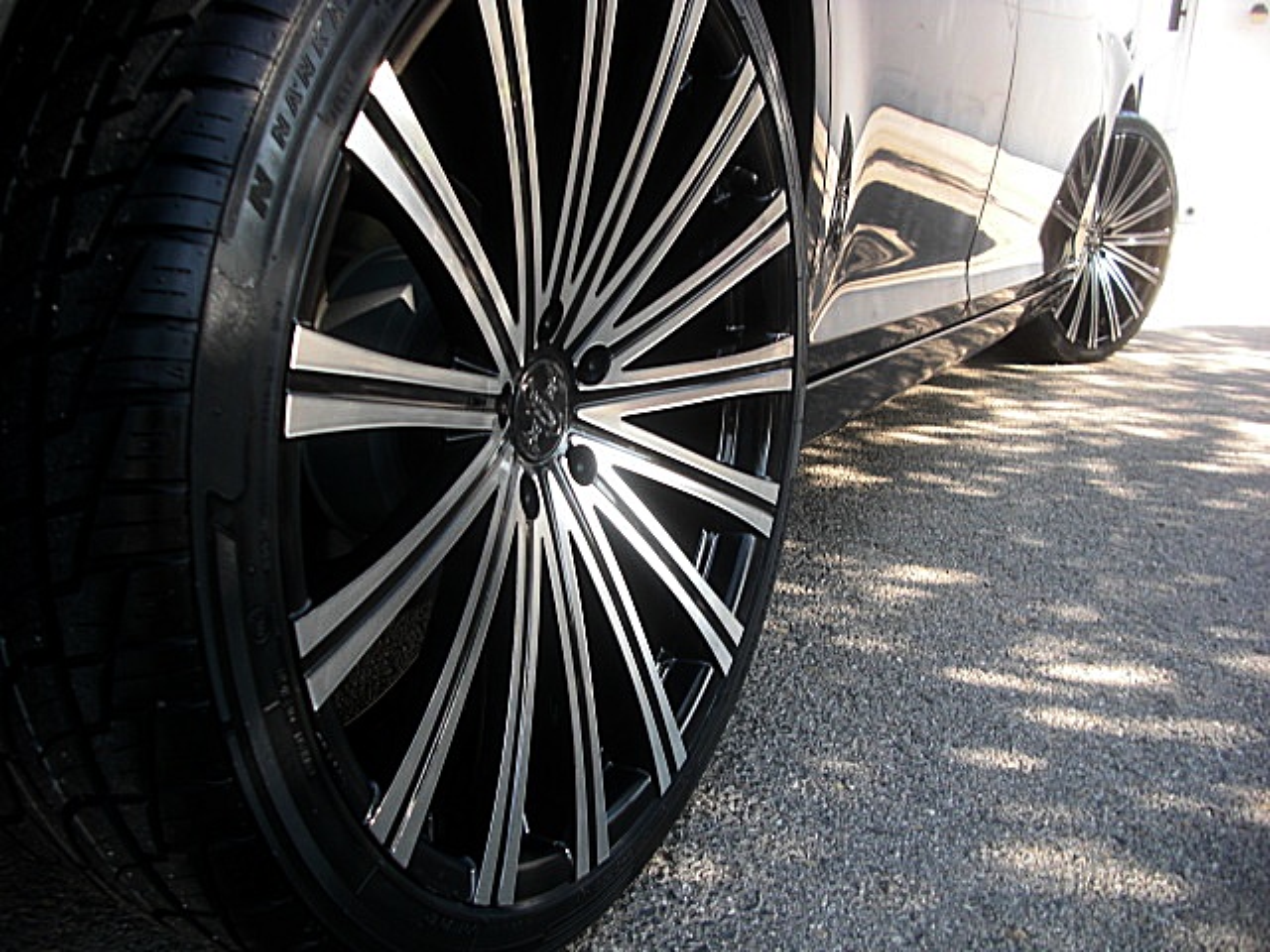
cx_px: 635
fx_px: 1321
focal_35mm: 36
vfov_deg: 39.7
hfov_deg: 51.4
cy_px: 476
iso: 50
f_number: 2.8
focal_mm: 6.3
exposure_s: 1/60
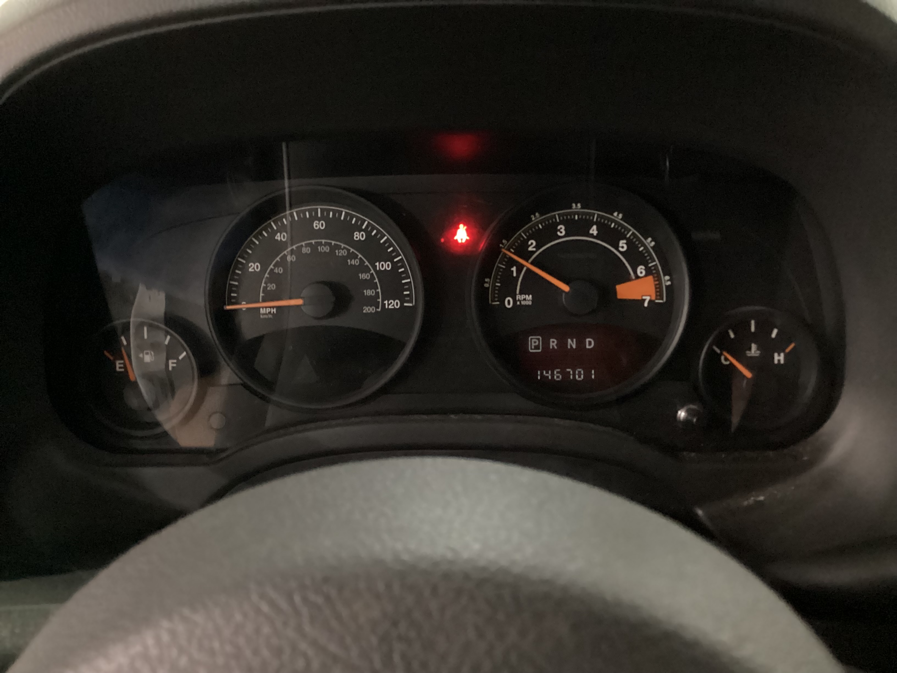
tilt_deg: -28.1
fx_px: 803
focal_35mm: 31
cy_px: 336
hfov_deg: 58.4
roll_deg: -0.3
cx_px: 448
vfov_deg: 45.4
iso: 800
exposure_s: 1/17
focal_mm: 3.3
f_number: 2.4
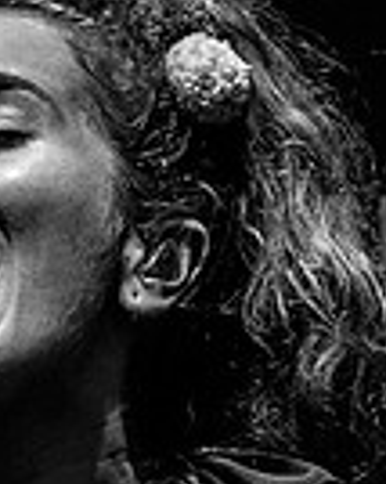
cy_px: 367
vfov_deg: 1.8
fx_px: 15254
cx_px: -6
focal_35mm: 1067
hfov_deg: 1.4
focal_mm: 200
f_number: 4.5
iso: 6400
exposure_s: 1/200
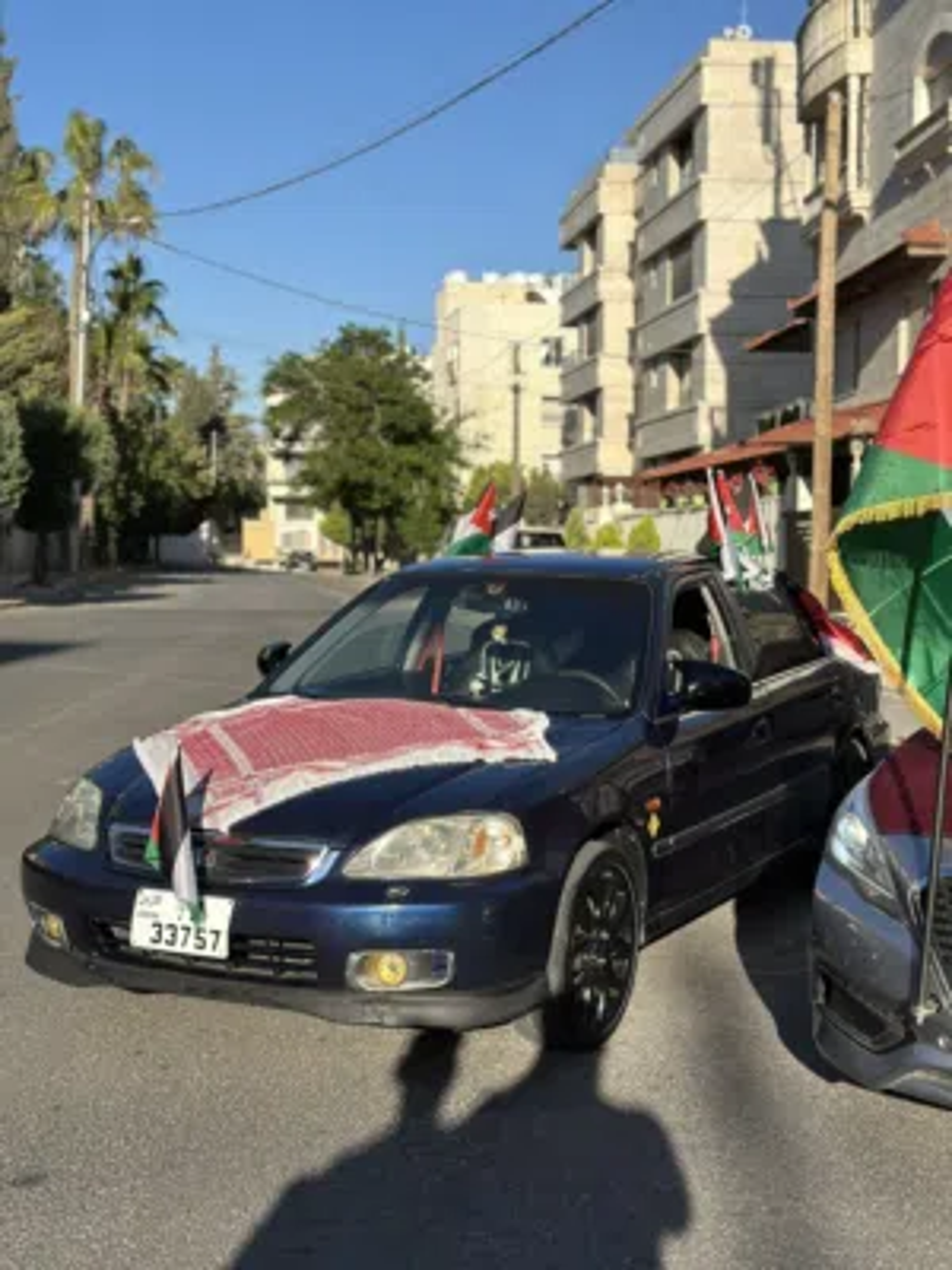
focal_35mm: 48
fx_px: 1760
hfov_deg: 30.3
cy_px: 635
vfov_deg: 39.7
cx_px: 476
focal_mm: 6.86
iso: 80
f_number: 1.78
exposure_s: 1/5263
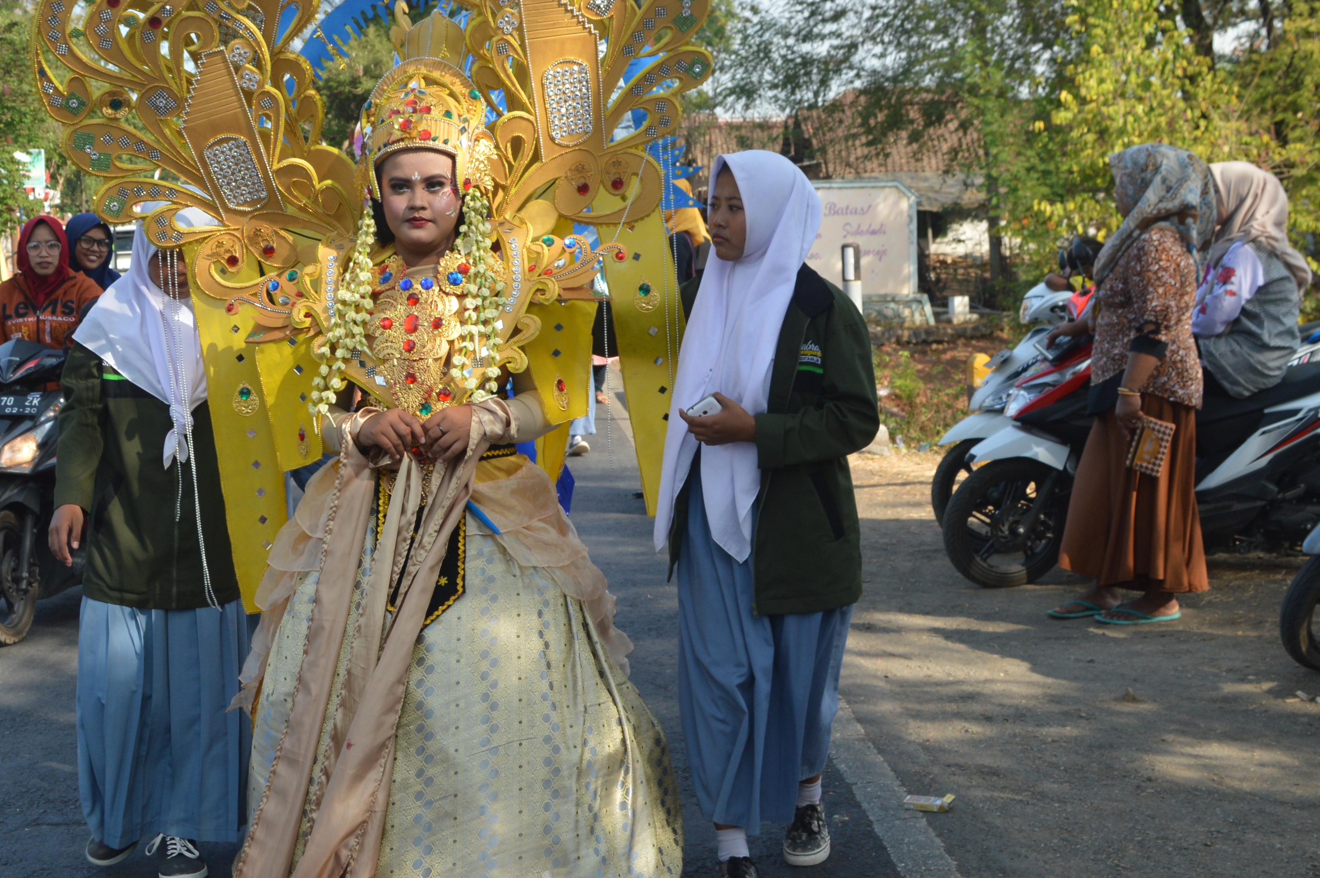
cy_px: 358
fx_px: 2015
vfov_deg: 24.5
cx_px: 416
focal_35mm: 55
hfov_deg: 35.8
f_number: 5.6
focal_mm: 20
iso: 200
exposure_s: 1/160
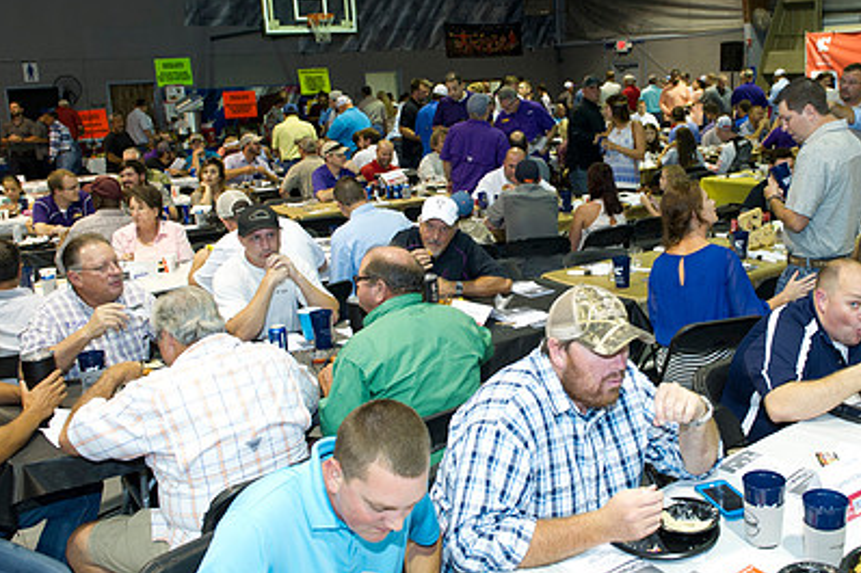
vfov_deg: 37.8
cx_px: 537
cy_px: 253
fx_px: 837
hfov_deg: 53.9
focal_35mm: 35
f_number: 4.5
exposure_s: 1/50
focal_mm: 24
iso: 1250
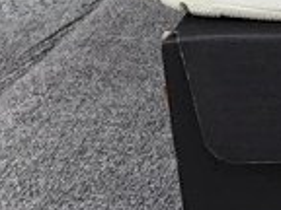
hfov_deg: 12.6
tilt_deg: -19.5
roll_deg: +0.8
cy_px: -76
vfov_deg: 10.5
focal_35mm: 138
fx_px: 1120
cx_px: 558
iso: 25
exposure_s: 1/146
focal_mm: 3.3
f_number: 2.4
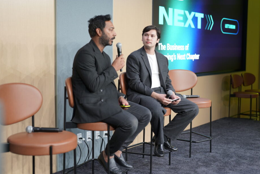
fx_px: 405
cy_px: 85
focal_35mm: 56
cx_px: 135
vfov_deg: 24.2
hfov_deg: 35.6
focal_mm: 50
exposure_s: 1/50
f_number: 2
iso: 100
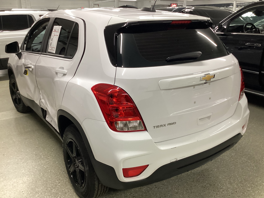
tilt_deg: -19.5
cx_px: 133
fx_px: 244
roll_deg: -0.5
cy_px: 96
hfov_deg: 56.8
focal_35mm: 32
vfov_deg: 44.2
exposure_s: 1/60
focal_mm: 3.3
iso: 160
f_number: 2.4
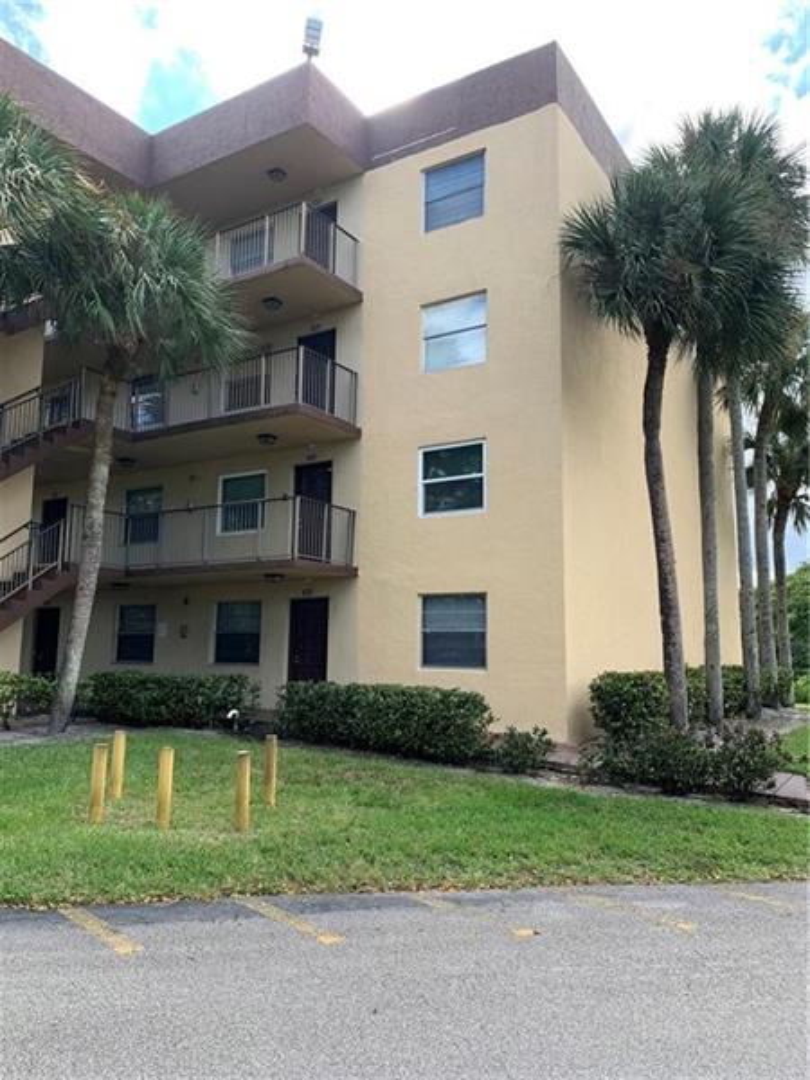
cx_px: 405
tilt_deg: +7.1
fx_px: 811
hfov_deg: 53.1
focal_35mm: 26
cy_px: 540
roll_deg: -1.5
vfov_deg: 67.3
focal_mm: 4.25
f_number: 1.8
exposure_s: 1/385
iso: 25
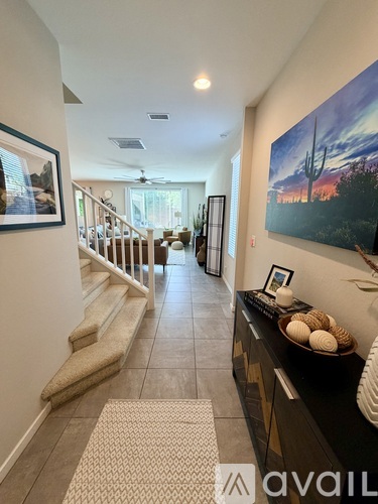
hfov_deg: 85.7
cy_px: 252
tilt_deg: -11.9
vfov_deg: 102.1
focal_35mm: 14
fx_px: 204
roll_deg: -0.5
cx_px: 189
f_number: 2.2
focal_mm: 2.22
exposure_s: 1/120
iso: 200
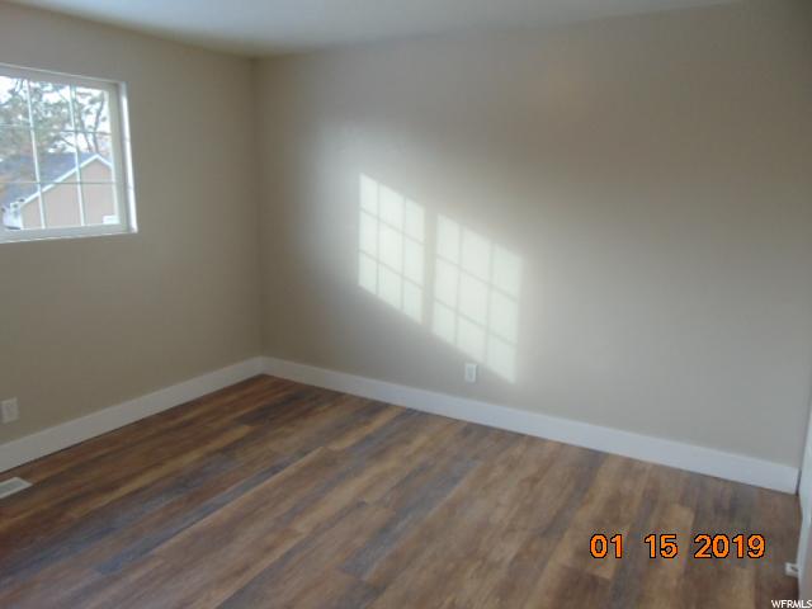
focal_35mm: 25
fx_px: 586
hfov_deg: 69.4
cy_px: 304
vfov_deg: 54.9
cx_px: 406
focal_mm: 4.5
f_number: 3
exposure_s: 1/60
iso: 80
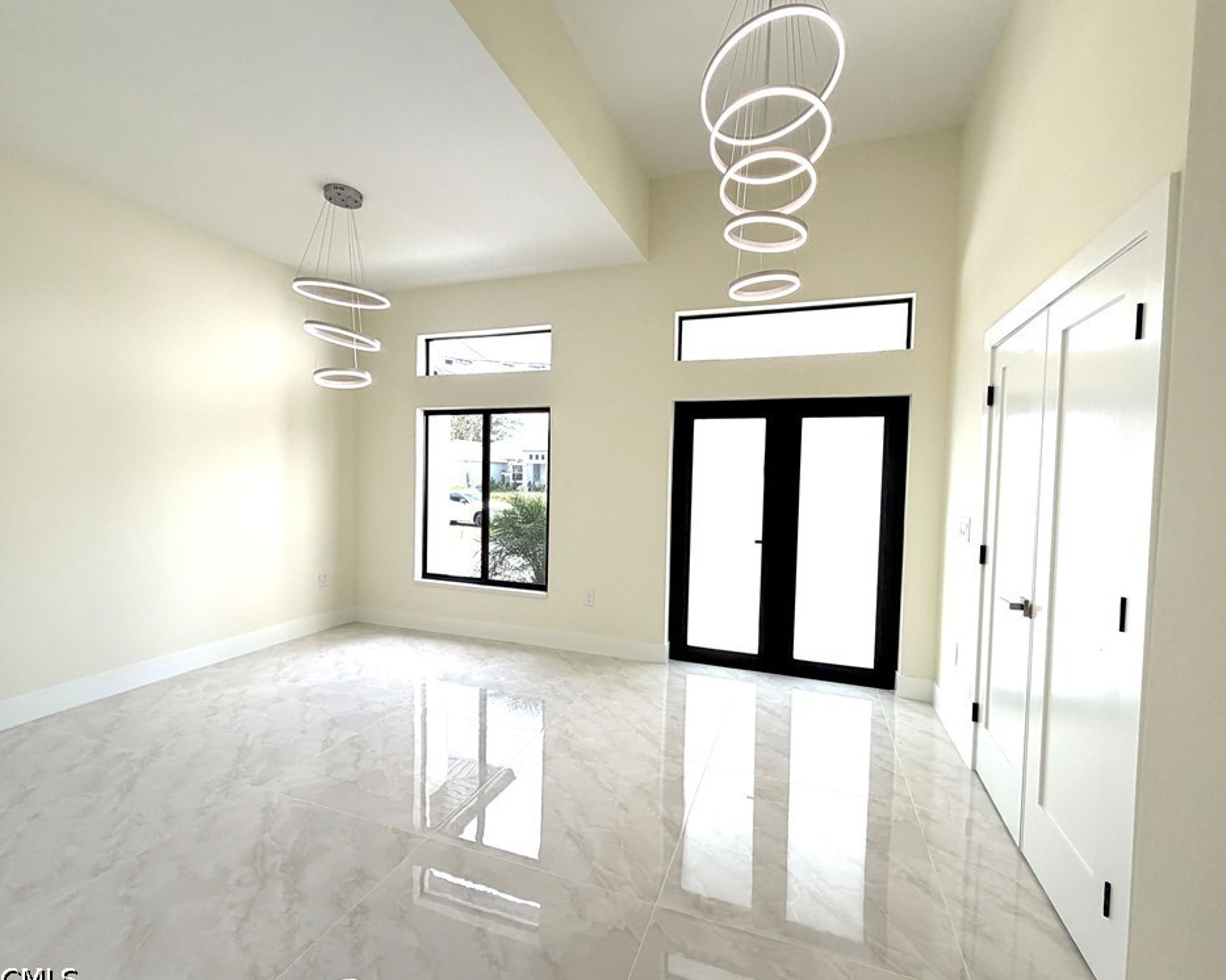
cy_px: 497
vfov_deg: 84.0
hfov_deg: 96.8
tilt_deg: -1.5
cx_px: 627
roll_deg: -1.6
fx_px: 544
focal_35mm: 15
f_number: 2.2
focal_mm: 2.22
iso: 50
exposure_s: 1/502
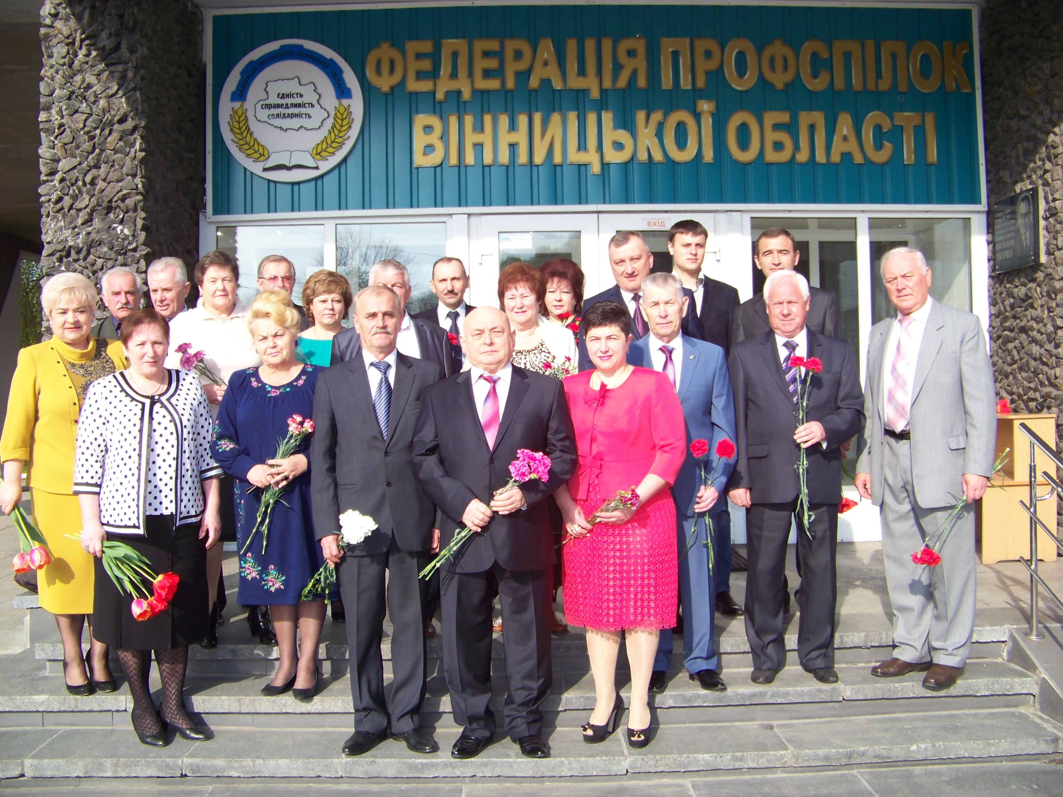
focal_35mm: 36
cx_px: 532
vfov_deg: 39.7
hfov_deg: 51.4
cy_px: 398
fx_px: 1106
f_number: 2.8
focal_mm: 5.85
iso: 64
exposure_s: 1/500
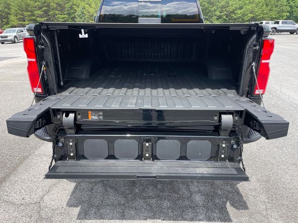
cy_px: 112
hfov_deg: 67.3
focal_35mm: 26
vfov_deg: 53.1
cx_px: 149
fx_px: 224
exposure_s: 1/556
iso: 32
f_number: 1.6
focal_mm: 4.2
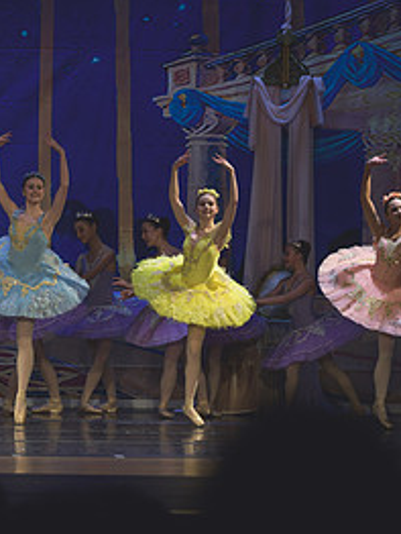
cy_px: 324
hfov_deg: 5.4
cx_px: -120
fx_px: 4225
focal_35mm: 274
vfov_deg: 7.2
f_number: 2.8
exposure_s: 1/320
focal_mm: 110
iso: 280
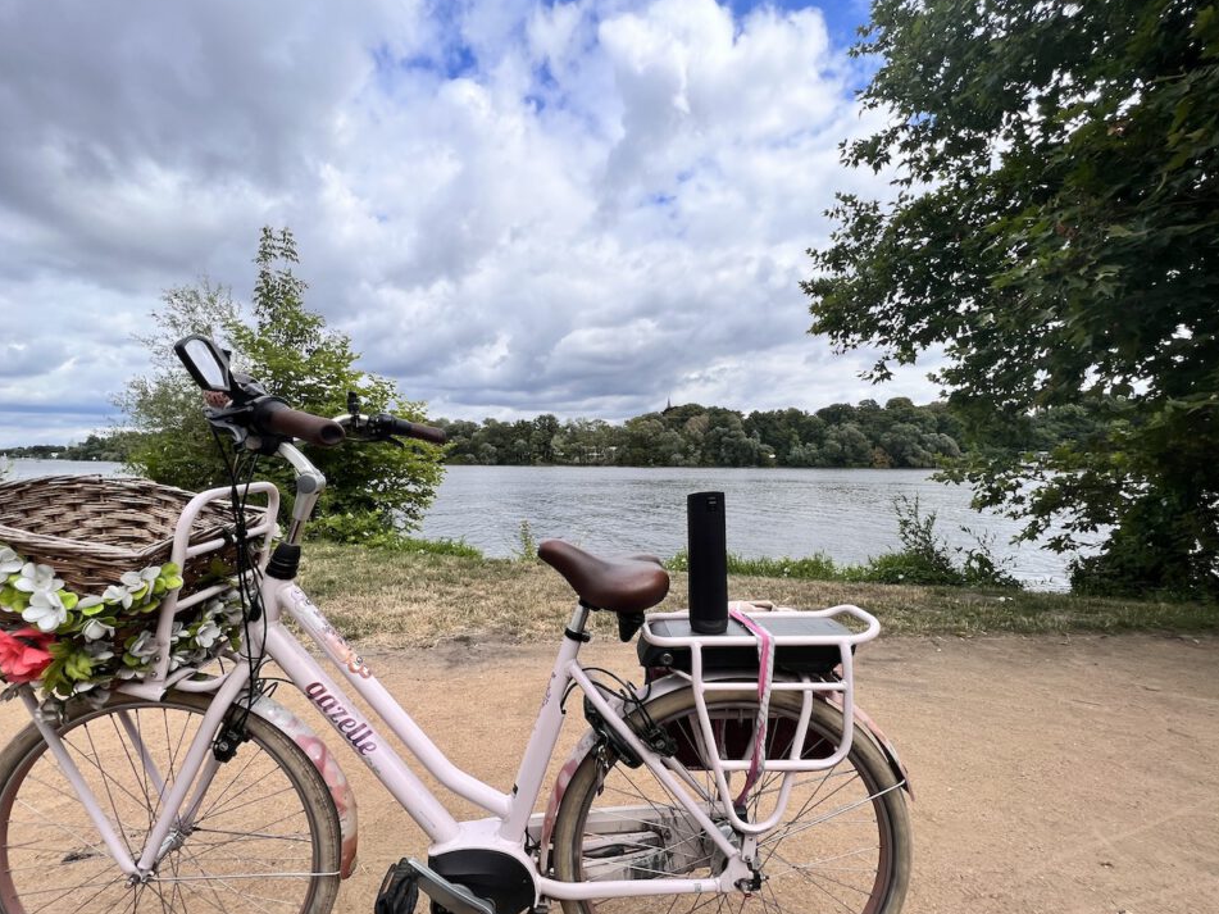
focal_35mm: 14
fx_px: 493
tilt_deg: -1.8
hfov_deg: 101.9
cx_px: 572
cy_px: 473
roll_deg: -0.2
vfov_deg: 85.6
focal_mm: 1.57
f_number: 1.8
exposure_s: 1/1754
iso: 32
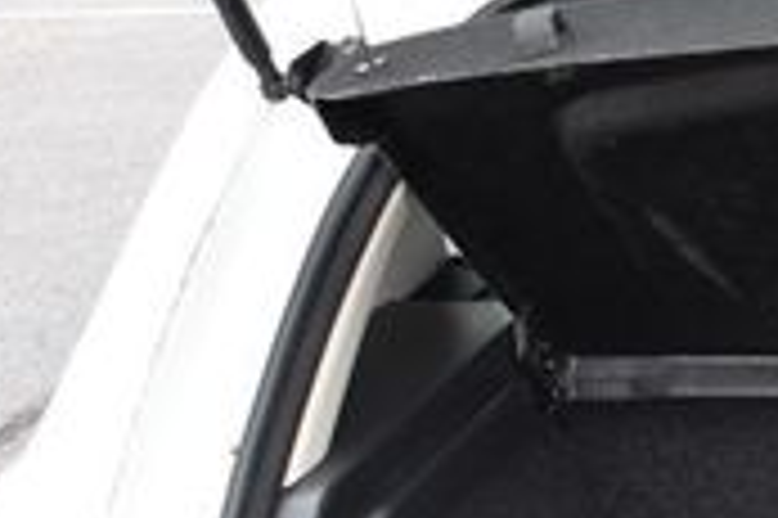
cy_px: 475
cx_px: 1300
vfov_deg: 12.2
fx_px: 2397
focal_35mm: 111
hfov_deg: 16.2
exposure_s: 1/250
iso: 360
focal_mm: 20
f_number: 5.6
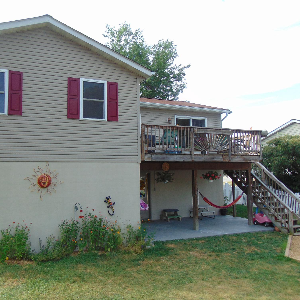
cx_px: 121
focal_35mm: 30
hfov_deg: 53.7
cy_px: 152
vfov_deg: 54.0
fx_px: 294
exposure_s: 1/320
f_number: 3
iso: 80
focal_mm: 4.5
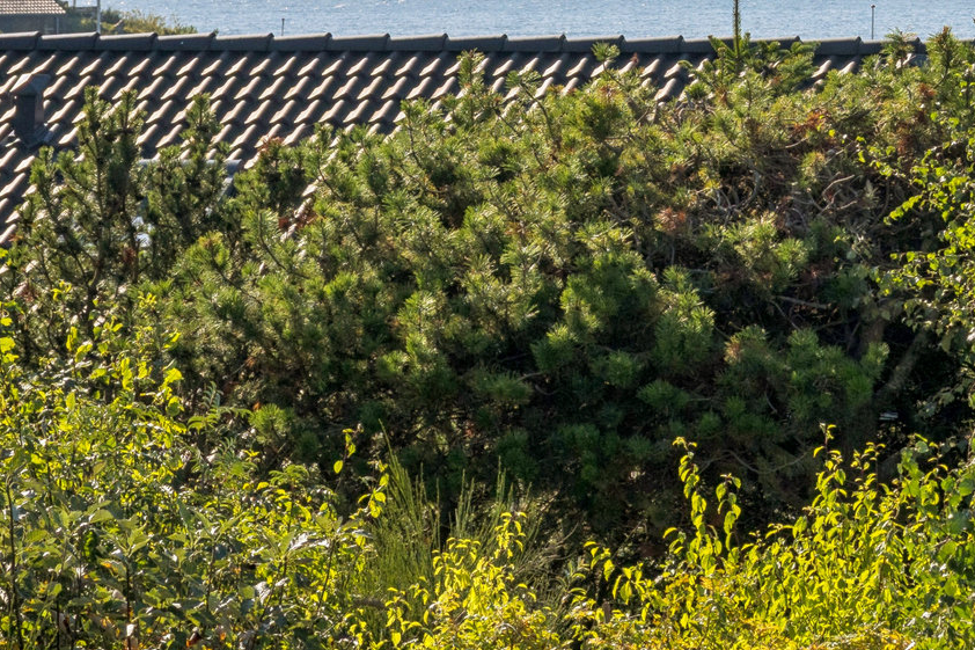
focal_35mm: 228
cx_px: 1559
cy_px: -195
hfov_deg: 8.8
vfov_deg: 6.0
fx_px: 6173
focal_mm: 64
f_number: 8
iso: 200
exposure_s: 1/800
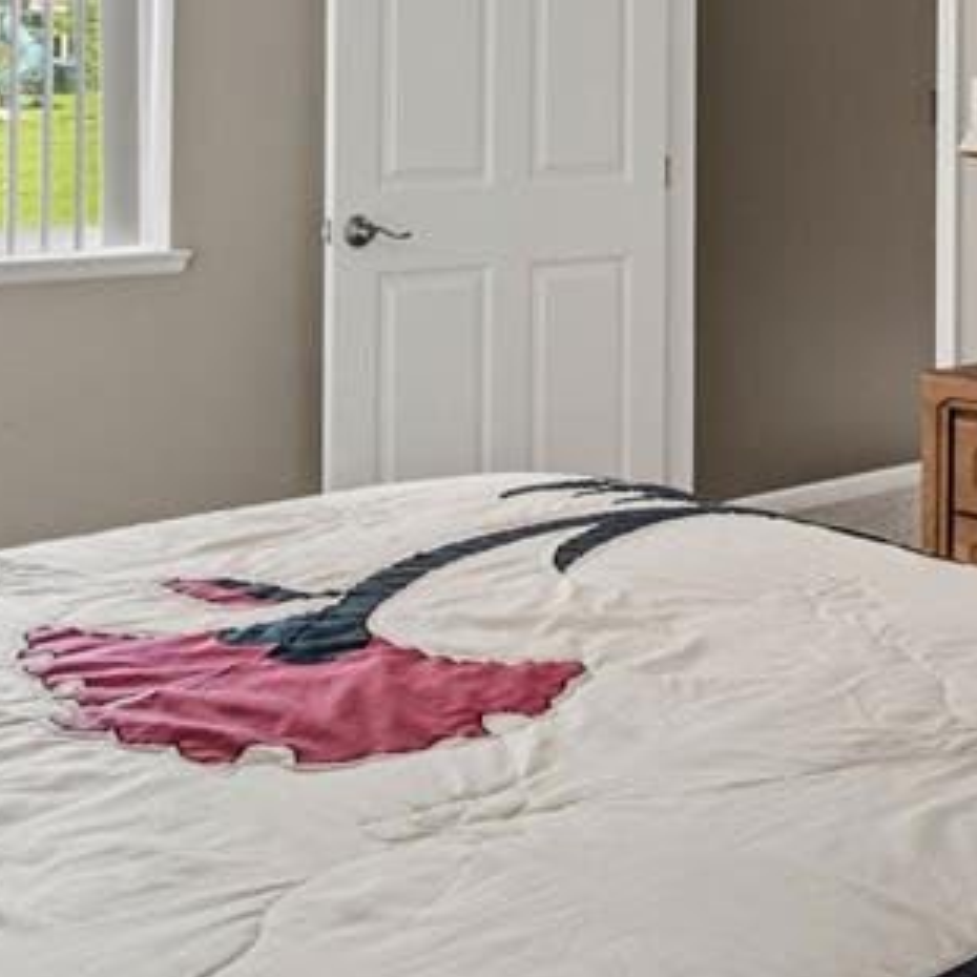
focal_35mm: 59
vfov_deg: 27.8
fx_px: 1884
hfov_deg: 28.8
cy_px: 60
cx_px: 684
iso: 800
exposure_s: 1/2
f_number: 7.1
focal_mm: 13.9
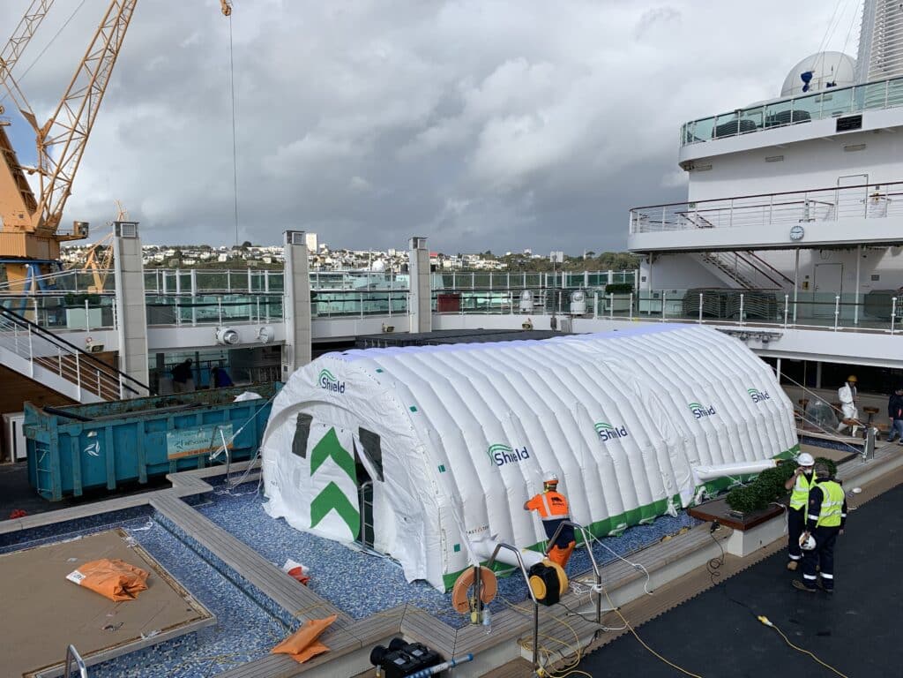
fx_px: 678
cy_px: 339
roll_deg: +0.1
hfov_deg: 67.3
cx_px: 452
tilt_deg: -4.0
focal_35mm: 26
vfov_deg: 53.1
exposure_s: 1/3788
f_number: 1.8
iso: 25
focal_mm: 4.25
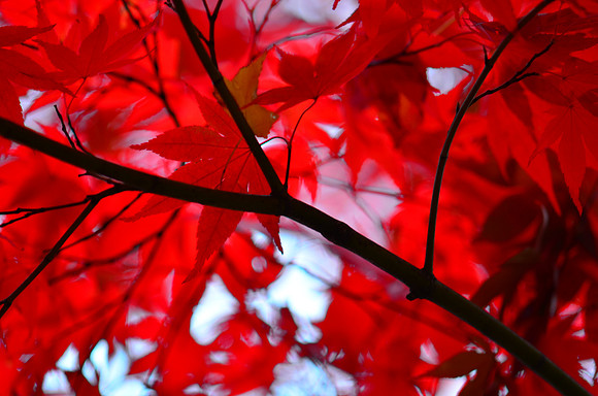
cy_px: 198
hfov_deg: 13.1
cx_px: 299
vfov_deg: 8.7
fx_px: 2611
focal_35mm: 158
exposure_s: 1/80
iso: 100
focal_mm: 105
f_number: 3
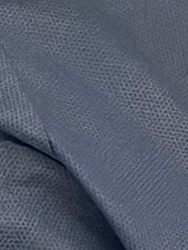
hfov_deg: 3.9
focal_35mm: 381
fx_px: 2759
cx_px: 321
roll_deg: -1.7
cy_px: -305
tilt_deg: -19.7
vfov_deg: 5.1
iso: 800
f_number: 1.78
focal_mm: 6.86
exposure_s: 1/31
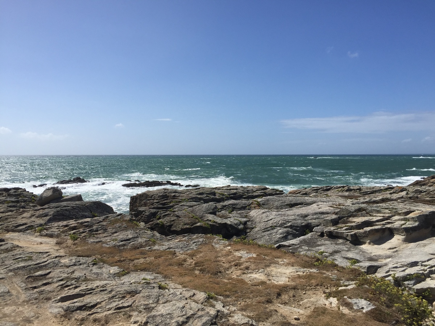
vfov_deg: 48.2
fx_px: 364
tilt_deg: -0.7
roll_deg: +0.8
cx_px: 218
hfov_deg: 61.7
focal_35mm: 29
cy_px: 163
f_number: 2.2
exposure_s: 1/3597
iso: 32
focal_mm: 4.15
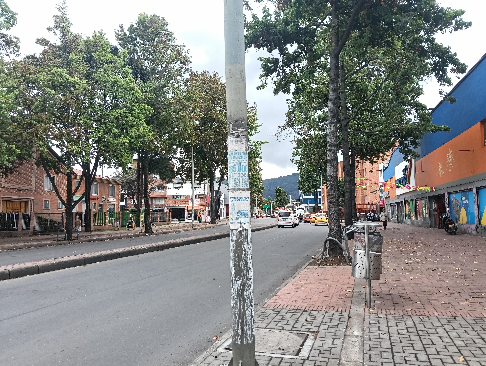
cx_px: 243
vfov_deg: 51.5
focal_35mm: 27
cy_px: 183
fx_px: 380
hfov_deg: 65.2
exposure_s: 1/146
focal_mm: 3.98
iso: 50
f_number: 1.8
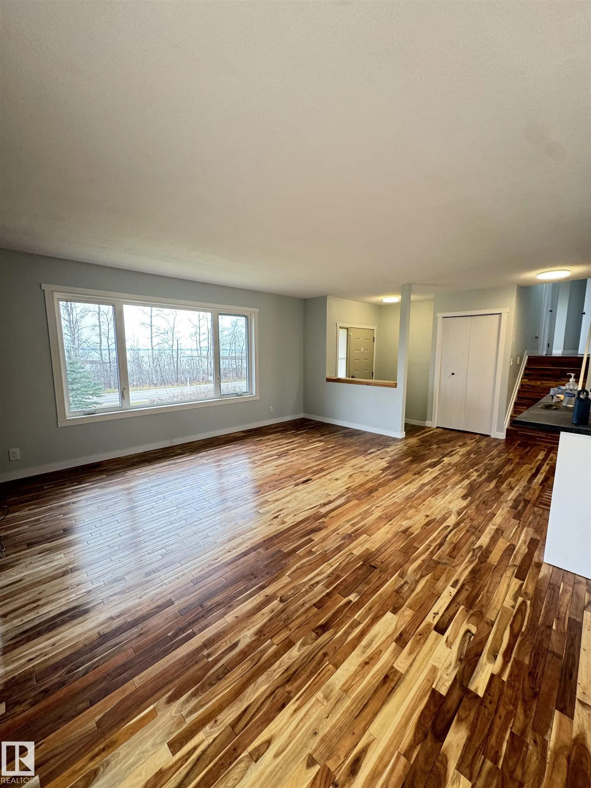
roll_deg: +0.7
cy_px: 394
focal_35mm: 14
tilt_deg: -6.6
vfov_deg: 102.1
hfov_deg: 85.7
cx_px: 296
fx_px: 319
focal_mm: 2.22
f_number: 2.2
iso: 200
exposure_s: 1/60
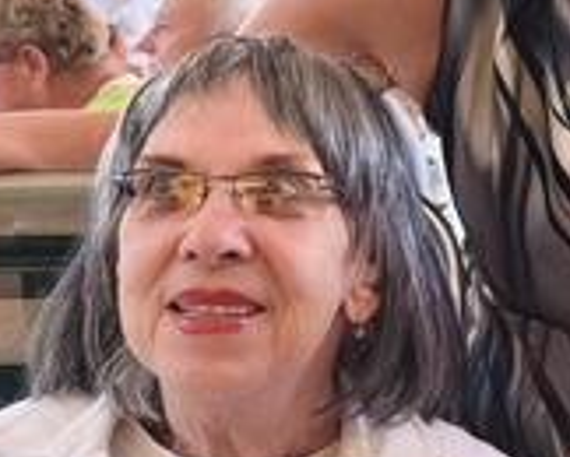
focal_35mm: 130
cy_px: 141
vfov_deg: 11.9
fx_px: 2196
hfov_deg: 14.5
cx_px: 581
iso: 400
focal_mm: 6.18
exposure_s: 1/100
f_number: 1.65
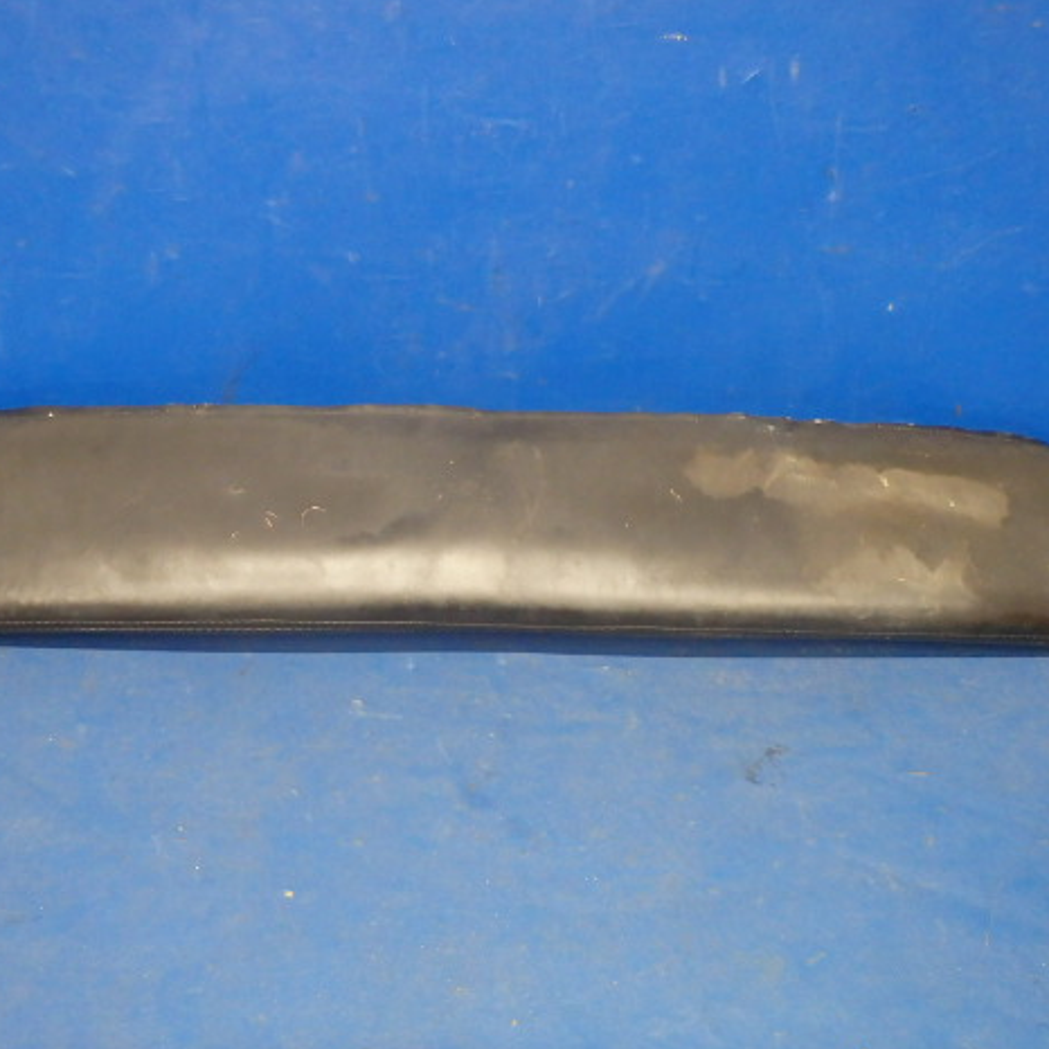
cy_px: 513
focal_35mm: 34
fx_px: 1166
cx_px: 475
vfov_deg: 48.4
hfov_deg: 48.4
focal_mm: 5
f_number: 3.9
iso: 800
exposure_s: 1/20
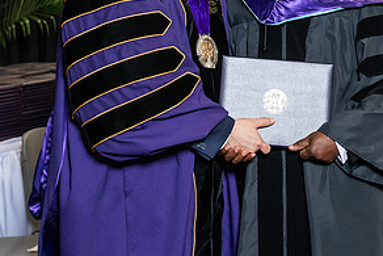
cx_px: 247
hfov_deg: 16.6
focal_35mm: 123
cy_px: 23
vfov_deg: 11.1
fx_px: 1309
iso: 2000
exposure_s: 1/200
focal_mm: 62
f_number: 5
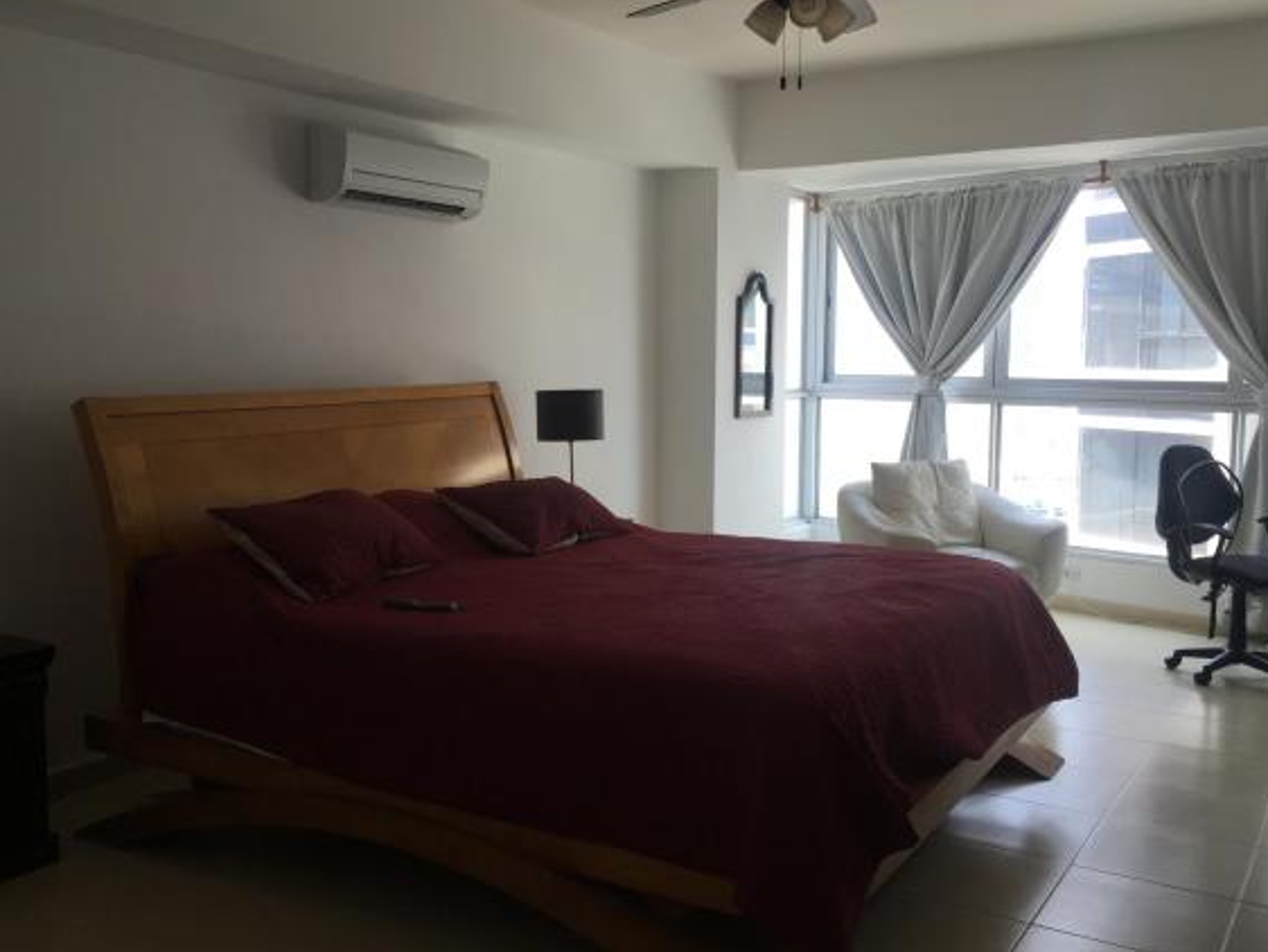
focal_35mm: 33
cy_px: 487
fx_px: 1209
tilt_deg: -6.4
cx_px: 648
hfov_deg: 55.3
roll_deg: -0.9
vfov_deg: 43.0
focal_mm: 4.15
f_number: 2.2
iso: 32
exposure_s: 1/120
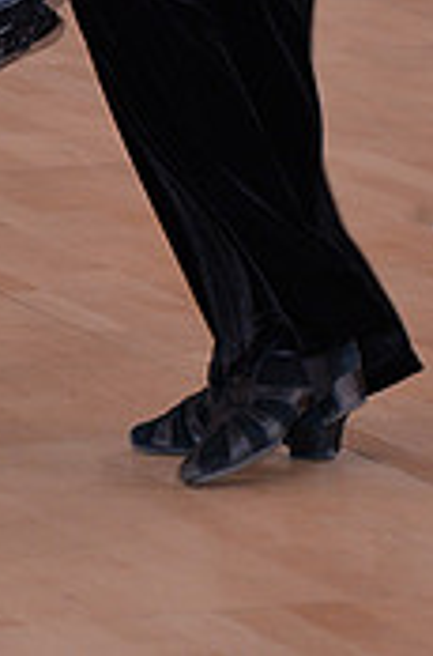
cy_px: -434
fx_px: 8784
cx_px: -28
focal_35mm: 484
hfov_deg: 2.8
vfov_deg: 4.2
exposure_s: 1/250
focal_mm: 145
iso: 2000
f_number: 6.3
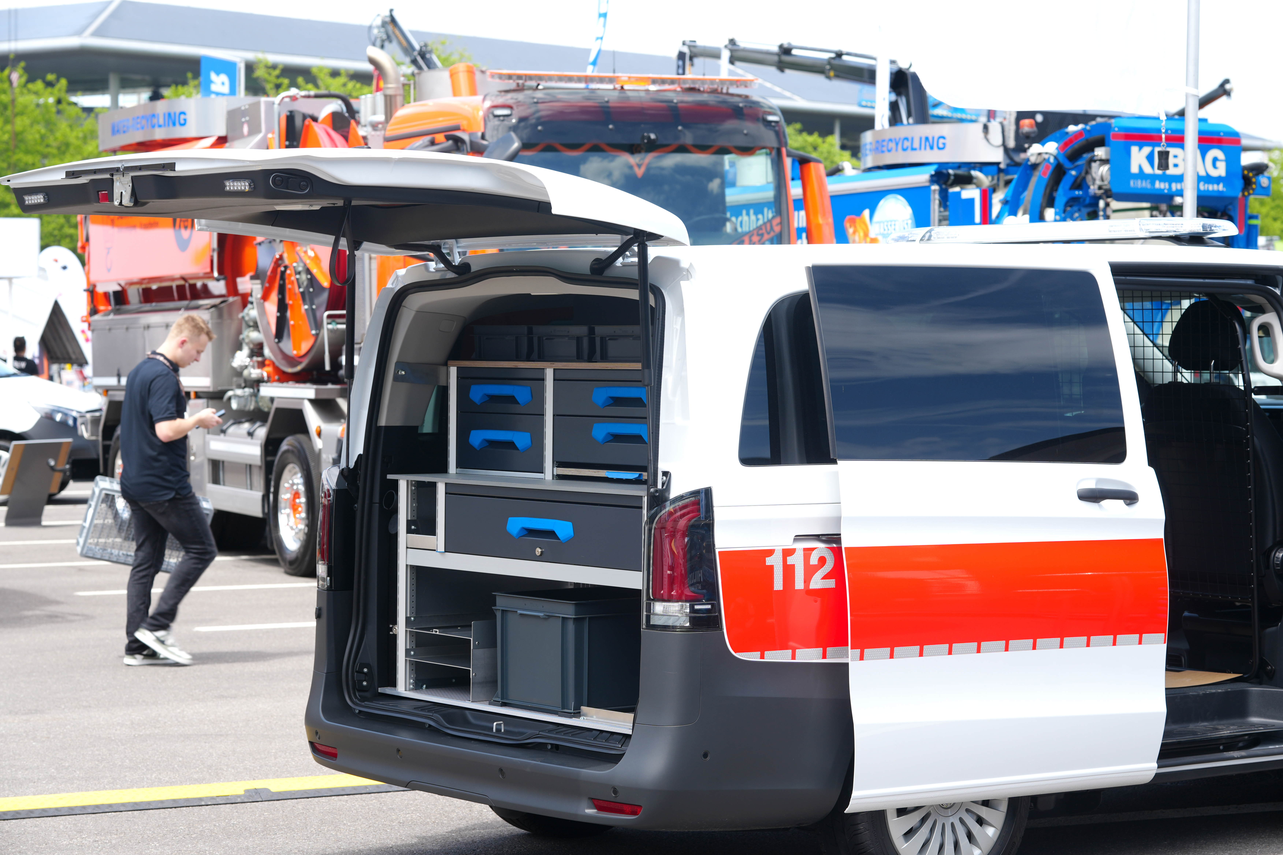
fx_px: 3029
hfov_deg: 23.9
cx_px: 642
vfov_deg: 16.1
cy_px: 428
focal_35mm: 85
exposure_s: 1/160
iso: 100
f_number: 6.3
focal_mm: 85
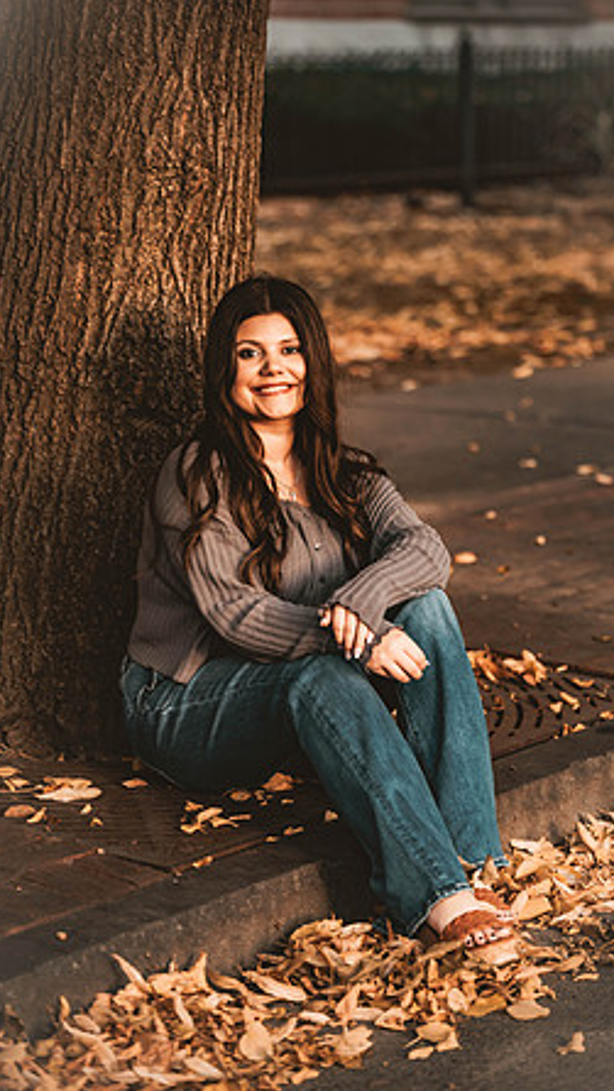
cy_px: 548
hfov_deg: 10.9
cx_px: 313
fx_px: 3212
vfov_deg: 19.3
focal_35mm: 111
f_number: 2.8
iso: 400
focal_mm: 105
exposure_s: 1/125
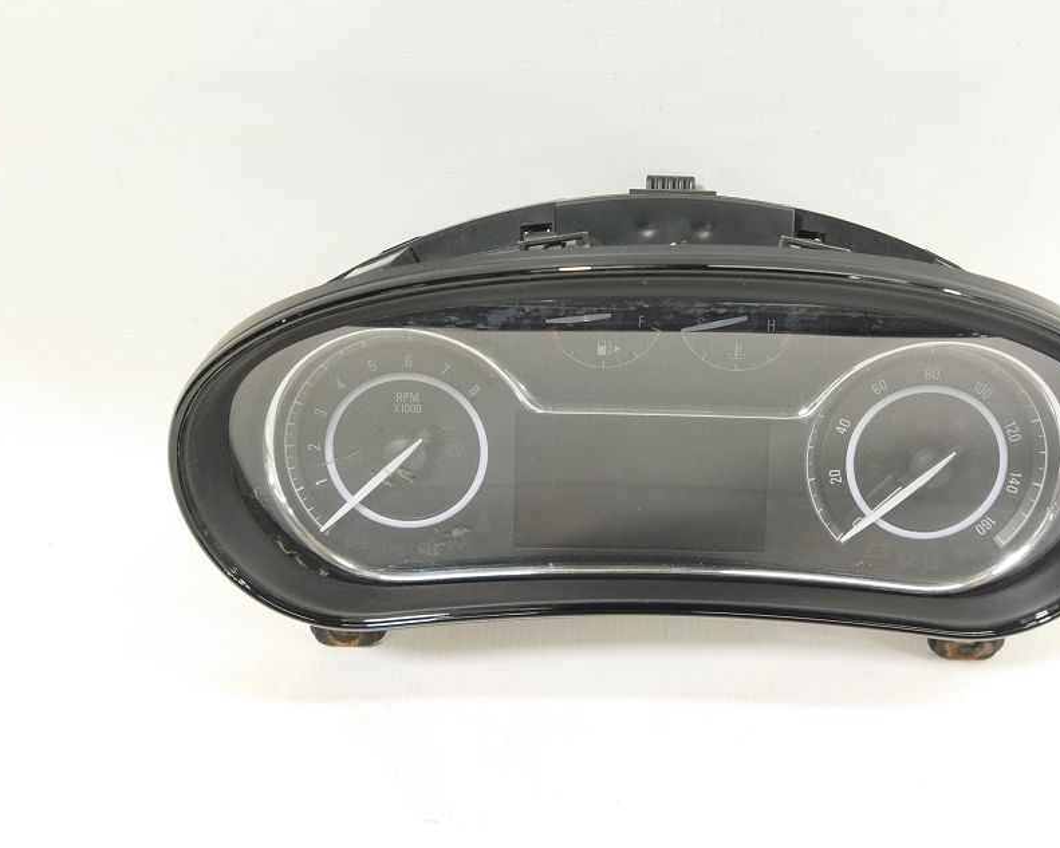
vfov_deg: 37.2
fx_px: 1255
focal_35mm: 40
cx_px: 638
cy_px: 342
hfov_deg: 45.5
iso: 115
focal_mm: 4.71
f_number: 1.79
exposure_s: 1/50
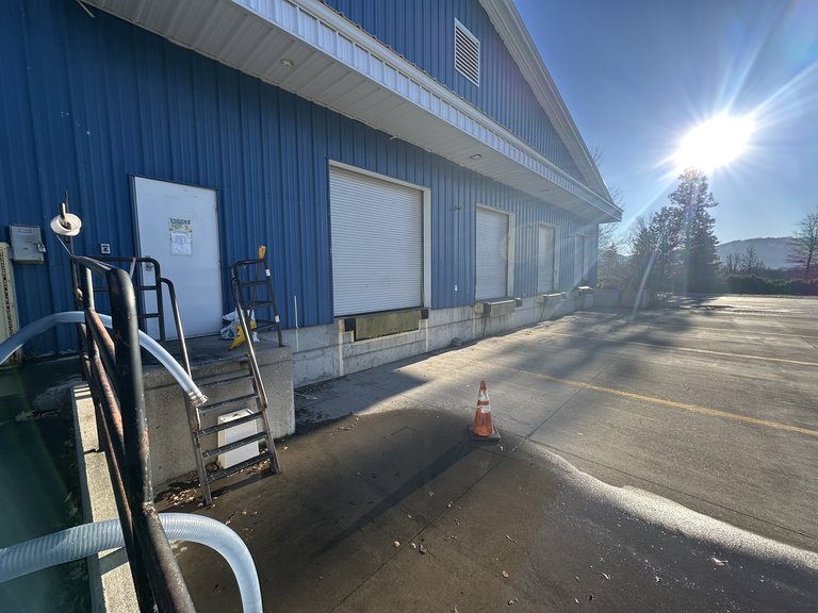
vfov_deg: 85.7
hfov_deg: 102.1
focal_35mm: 14
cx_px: 409
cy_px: 306
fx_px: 331
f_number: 2.2
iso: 40
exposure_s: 1/720
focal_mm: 2.22
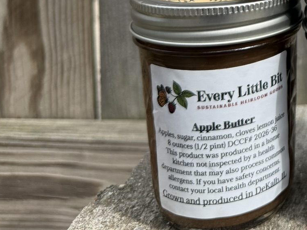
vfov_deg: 20.5
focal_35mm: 65
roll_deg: +1.1
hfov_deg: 25.5
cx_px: 404
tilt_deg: -3.6
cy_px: -74
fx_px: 576
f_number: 1.78
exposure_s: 1/1812
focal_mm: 6.76
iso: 80
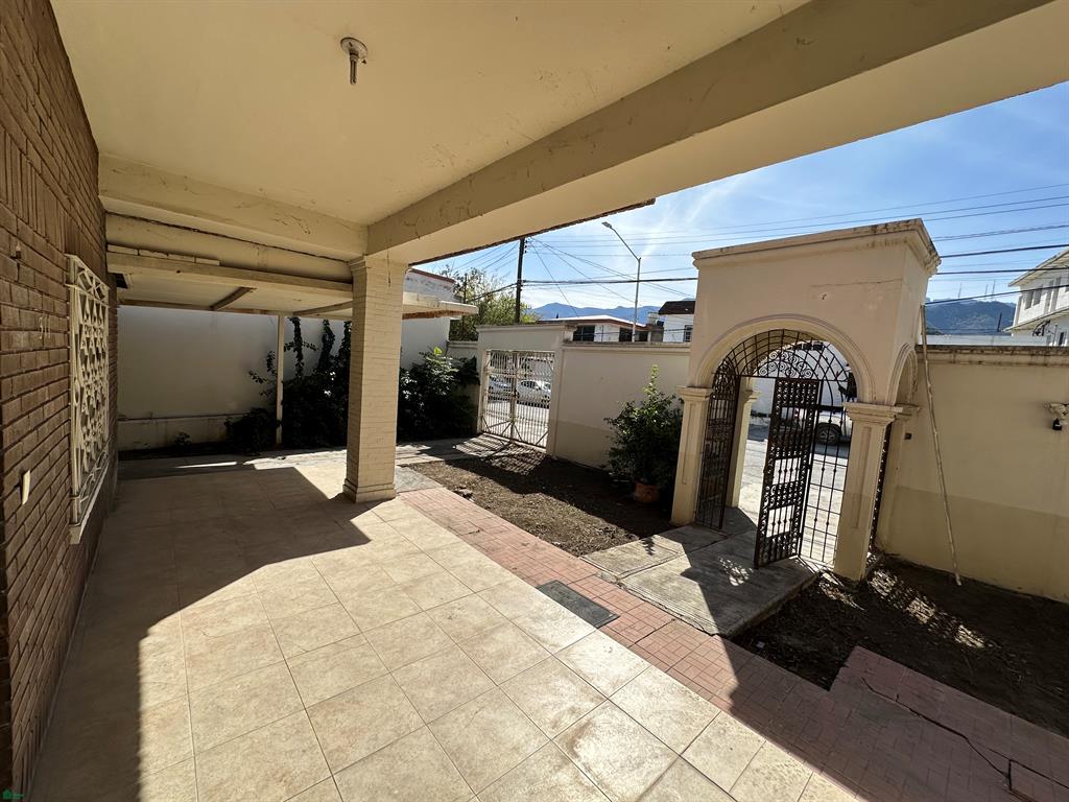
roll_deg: -4.1
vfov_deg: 85.7
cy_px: 401
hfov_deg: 102.1
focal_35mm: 14
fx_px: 432
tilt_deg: -4.2
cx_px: 534
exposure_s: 1/1916
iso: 40
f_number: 2.2
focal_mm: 2.22
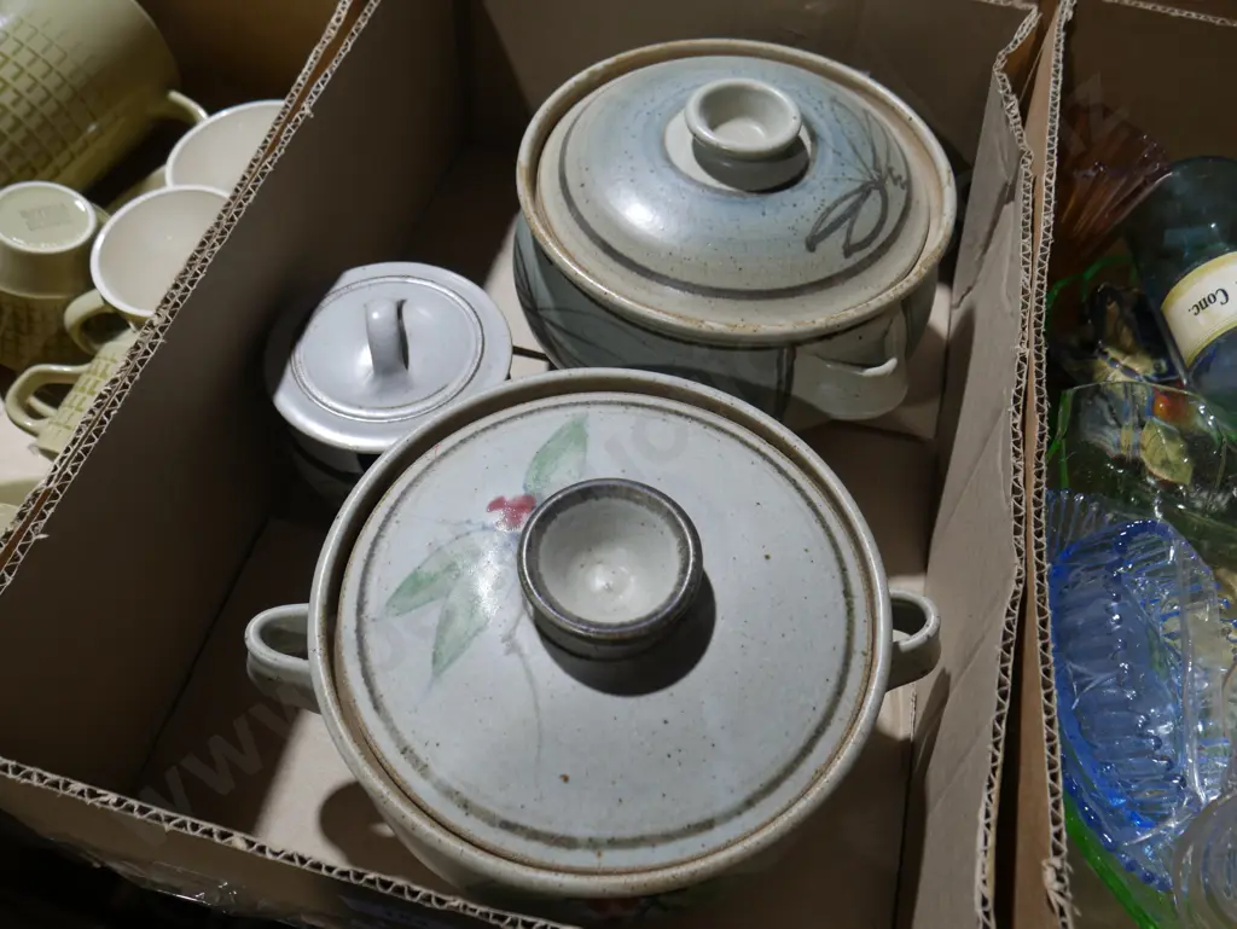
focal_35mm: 28
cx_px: 618
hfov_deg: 63.4
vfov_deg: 49.8
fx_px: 1001
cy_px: 464
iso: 320
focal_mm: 14
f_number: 4.5
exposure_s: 1/60
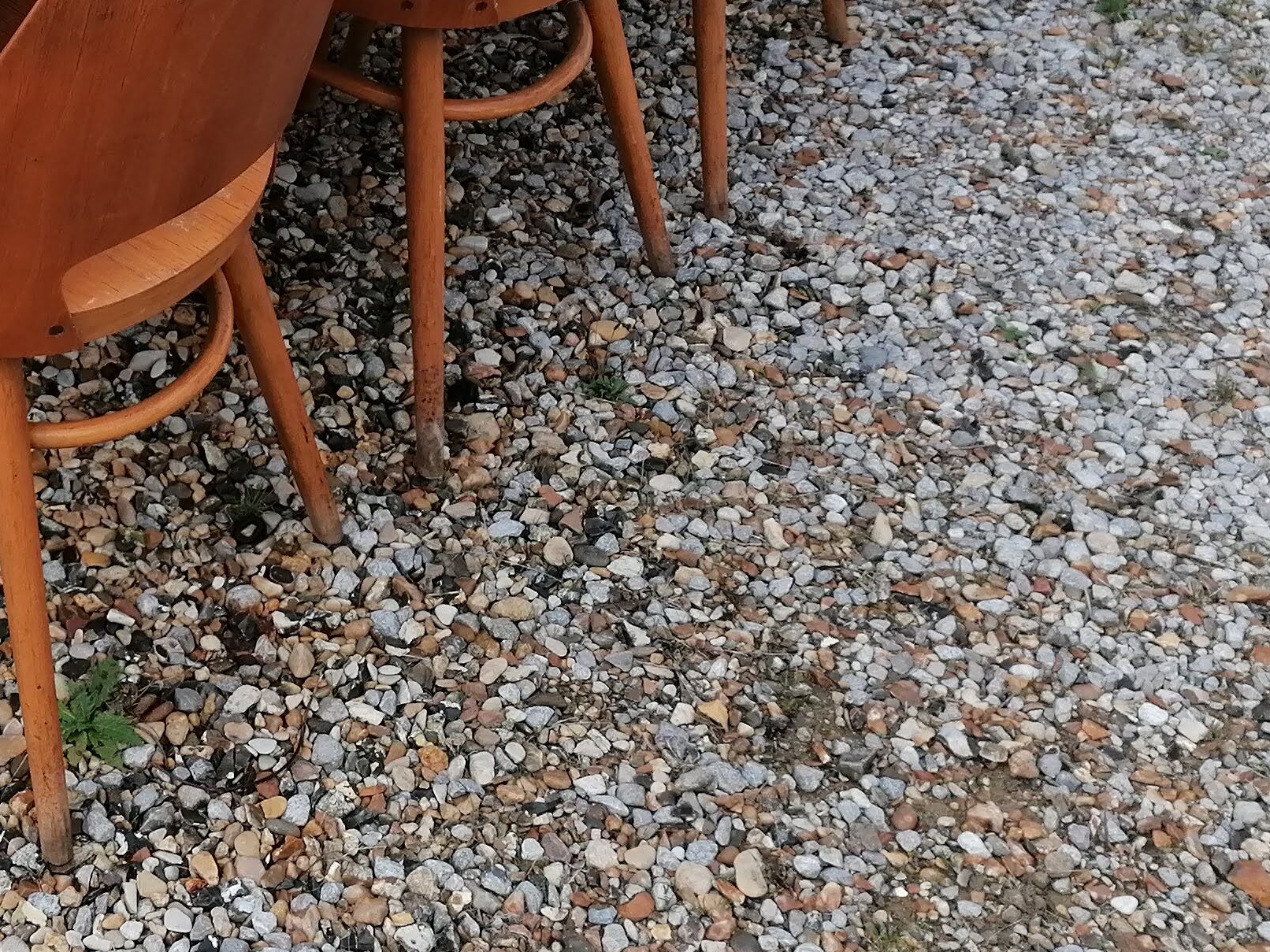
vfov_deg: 21.6
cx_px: 114
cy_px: 146
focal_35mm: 67
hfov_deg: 27.8
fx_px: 2458
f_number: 1.8
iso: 50
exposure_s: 1/693
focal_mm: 4.75
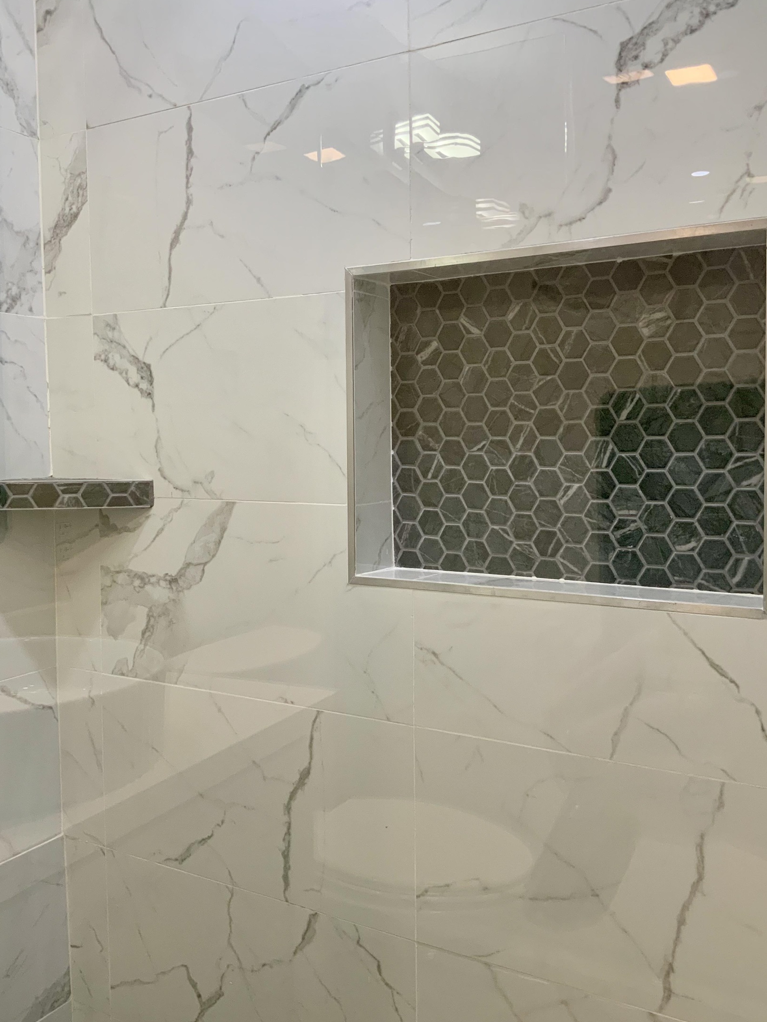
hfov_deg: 45.5
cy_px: 483
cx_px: 392
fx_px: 916
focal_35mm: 31
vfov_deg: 58.3
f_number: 1.8
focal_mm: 3
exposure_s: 1/60
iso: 64
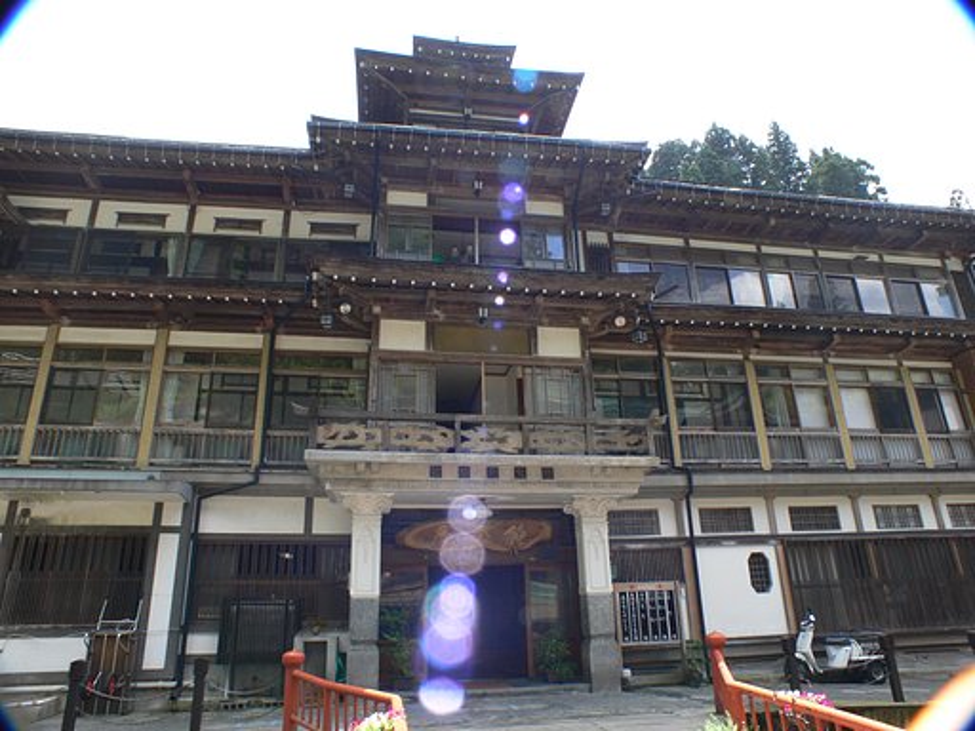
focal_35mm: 35
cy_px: 366
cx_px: 488
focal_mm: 7.4
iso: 80
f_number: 5
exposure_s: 1/100
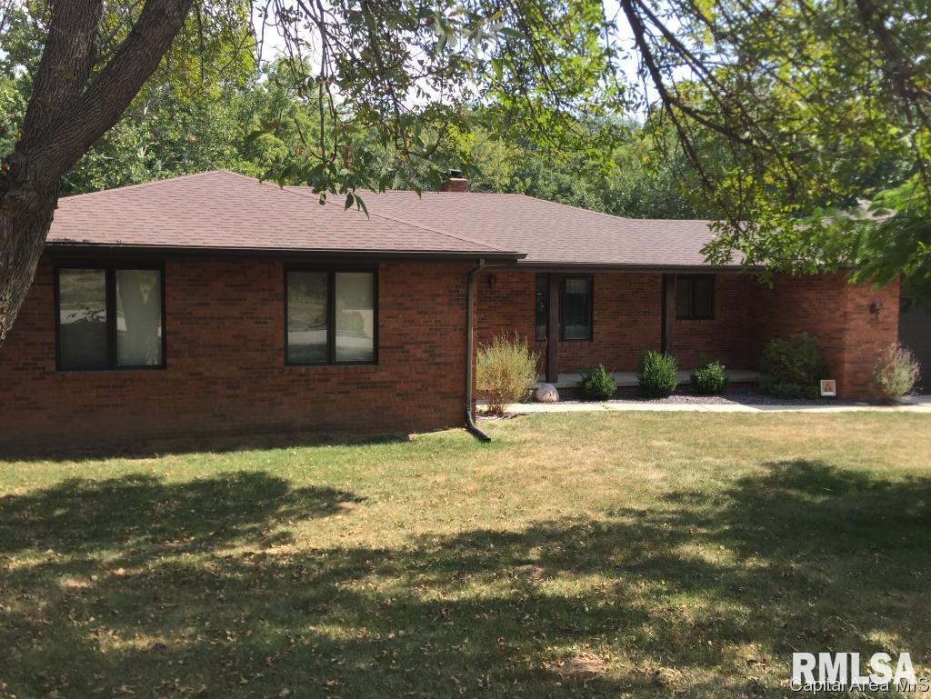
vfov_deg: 48.3
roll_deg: -1.1
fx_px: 780
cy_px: 350
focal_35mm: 29
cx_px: 466
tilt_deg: -4.5
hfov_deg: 61.6
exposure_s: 1/618
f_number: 2.2
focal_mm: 4.15
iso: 32
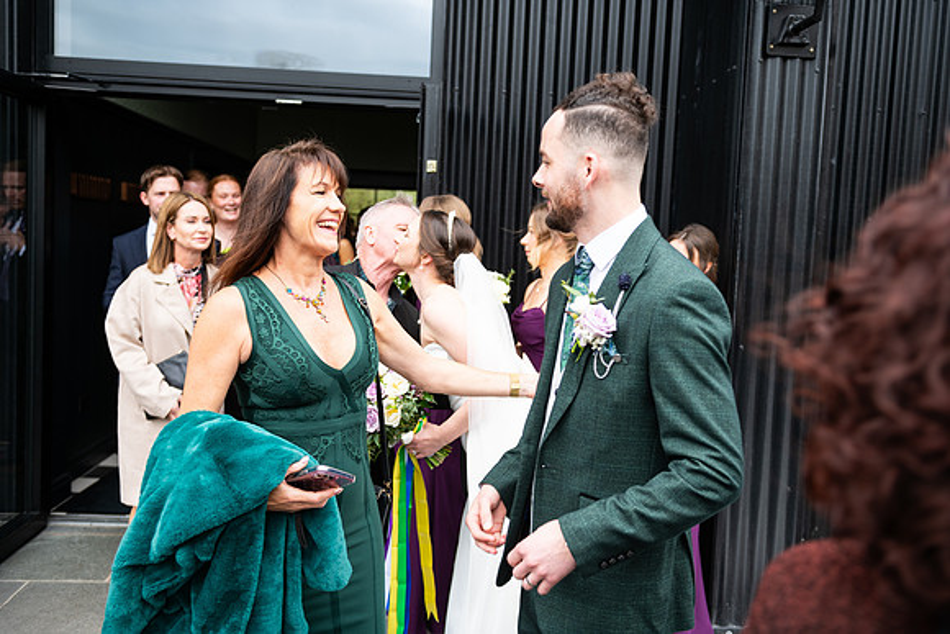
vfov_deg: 37.9
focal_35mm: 35
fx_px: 924
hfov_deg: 54.4
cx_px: 475
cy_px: 317
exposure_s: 1/200
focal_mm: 35
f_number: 3.5
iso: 125
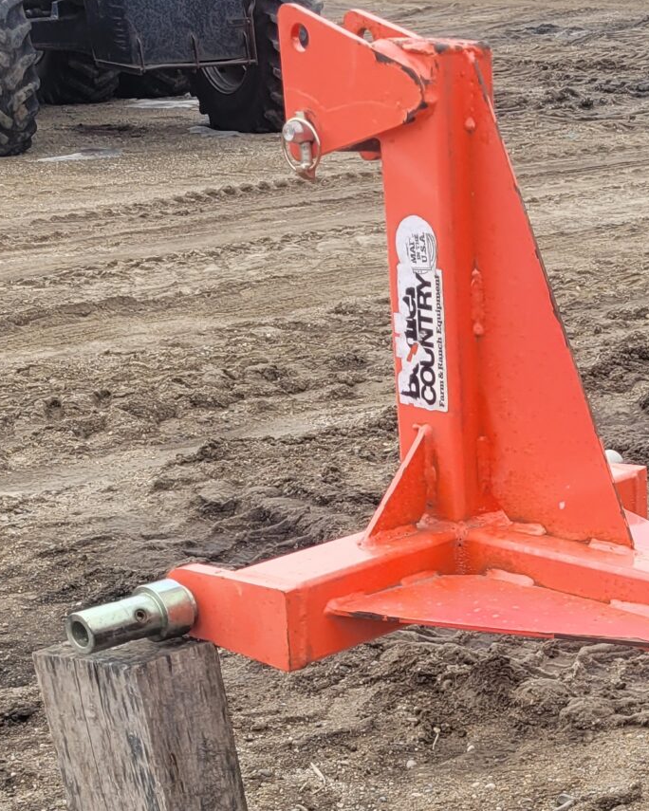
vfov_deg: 23.4
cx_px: 751
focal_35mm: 76
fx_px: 1825
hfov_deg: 19.2
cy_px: 904
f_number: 1.8
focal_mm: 5.4
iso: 40
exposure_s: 1/1055
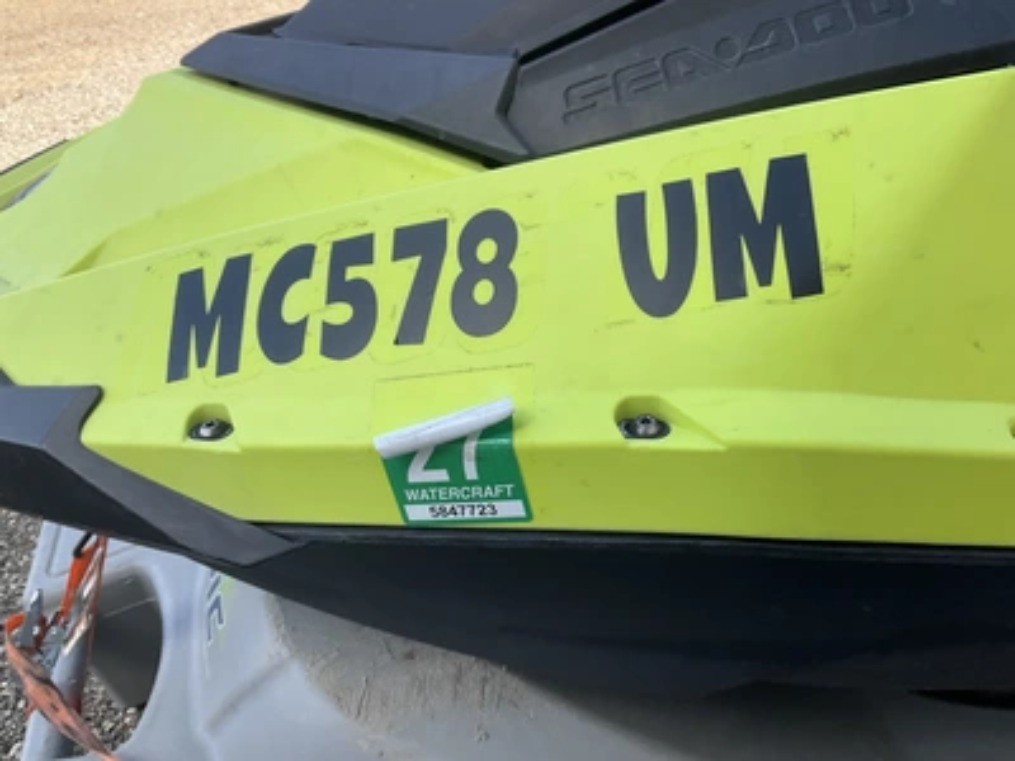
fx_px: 850
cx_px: 508
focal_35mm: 29
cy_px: 380
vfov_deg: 48.2
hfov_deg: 61.7
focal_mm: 3
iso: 25
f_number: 1.8
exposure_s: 1/599
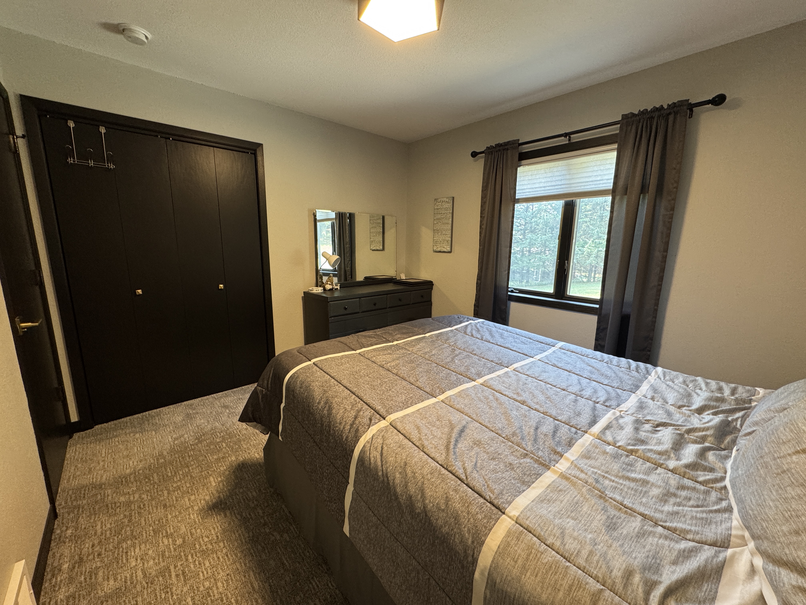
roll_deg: -2.0
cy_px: 302
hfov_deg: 102.1
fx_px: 326
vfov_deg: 85.7
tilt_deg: -10.9
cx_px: 403
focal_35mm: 14
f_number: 2.2
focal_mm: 2.22
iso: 200
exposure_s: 1/60
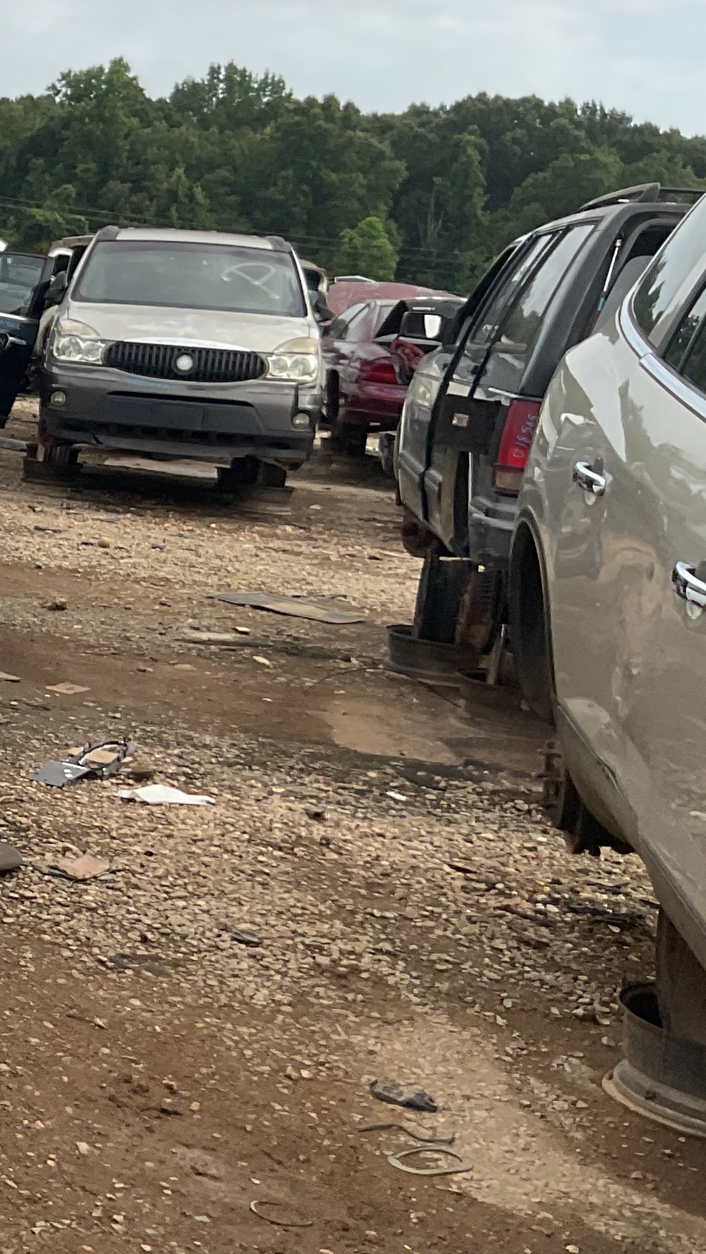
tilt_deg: -7.7
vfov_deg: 32.8
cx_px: -557
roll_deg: -2.8
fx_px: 2129
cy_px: 592
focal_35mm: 64
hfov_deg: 16.0
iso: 16
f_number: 1.8
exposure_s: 1/1675
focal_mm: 3
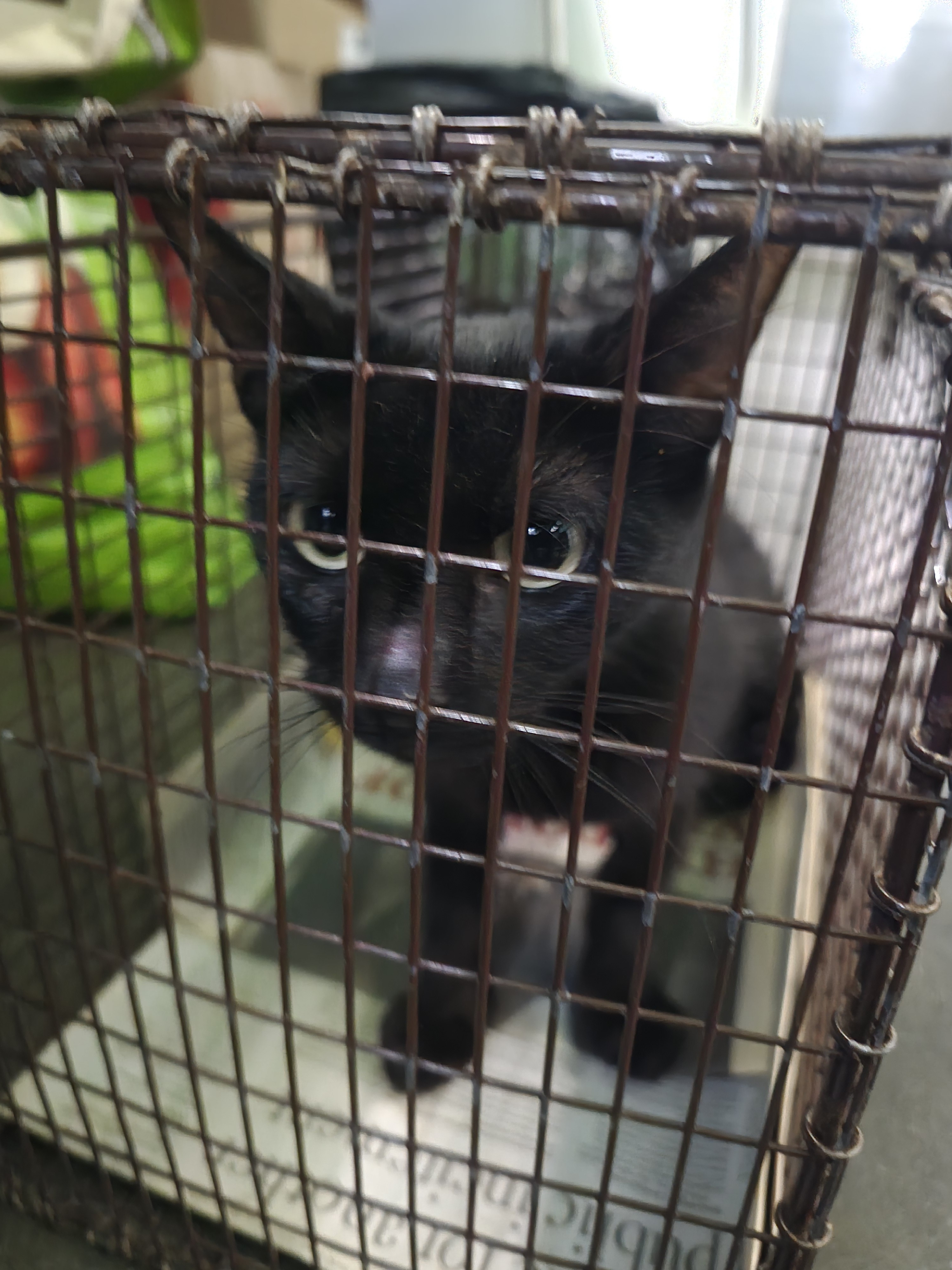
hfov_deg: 58.9
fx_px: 843
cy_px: 635
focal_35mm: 23
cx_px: 476
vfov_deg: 73.9
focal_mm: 6.3
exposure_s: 1/40
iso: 2500
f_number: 1.7
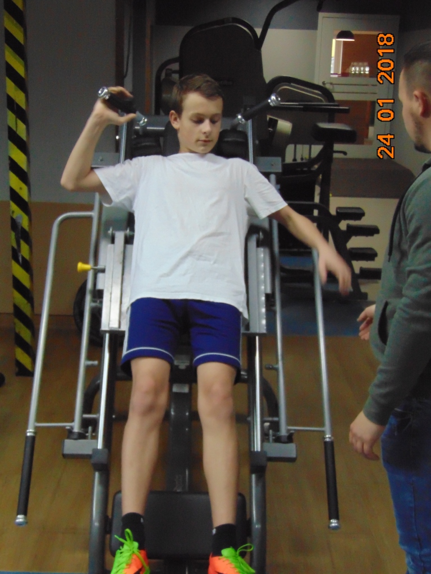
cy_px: 287
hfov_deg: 29.1
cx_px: 216
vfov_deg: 38.2
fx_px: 830
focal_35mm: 50
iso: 640
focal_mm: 9
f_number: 3.5
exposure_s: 1/60
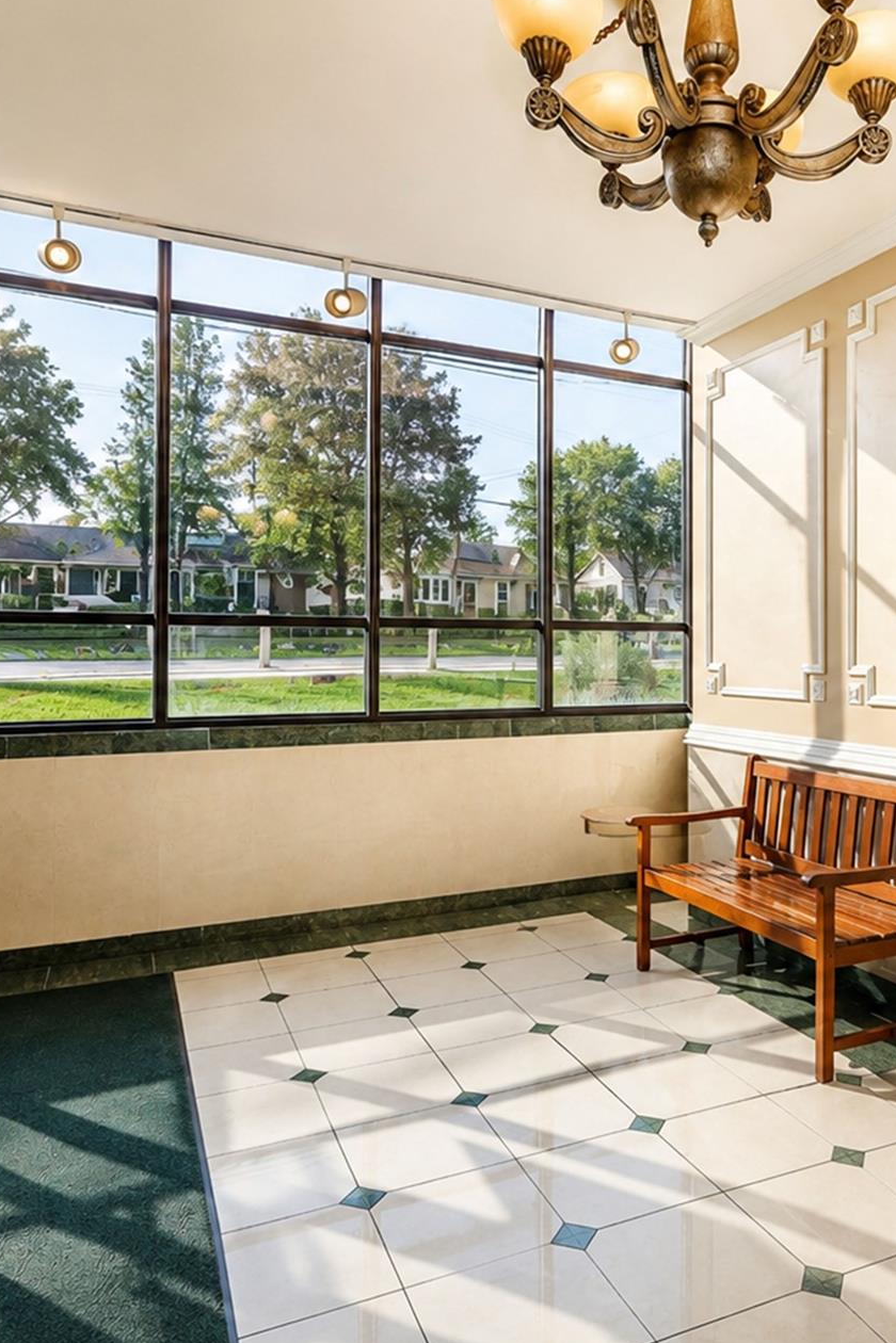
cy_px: 635
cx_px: 636
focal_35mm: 26
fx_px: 971
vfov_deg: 69.3
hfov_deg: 48.2
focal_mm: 16
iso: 64
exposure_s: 1/125
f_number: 8
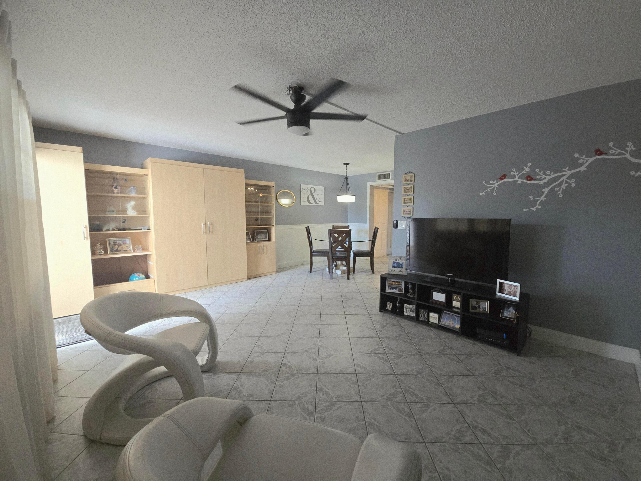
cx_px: 320
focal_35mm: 13
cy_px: 240
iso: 500
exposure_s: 1/60.2
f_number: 2.2
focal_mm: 2.2
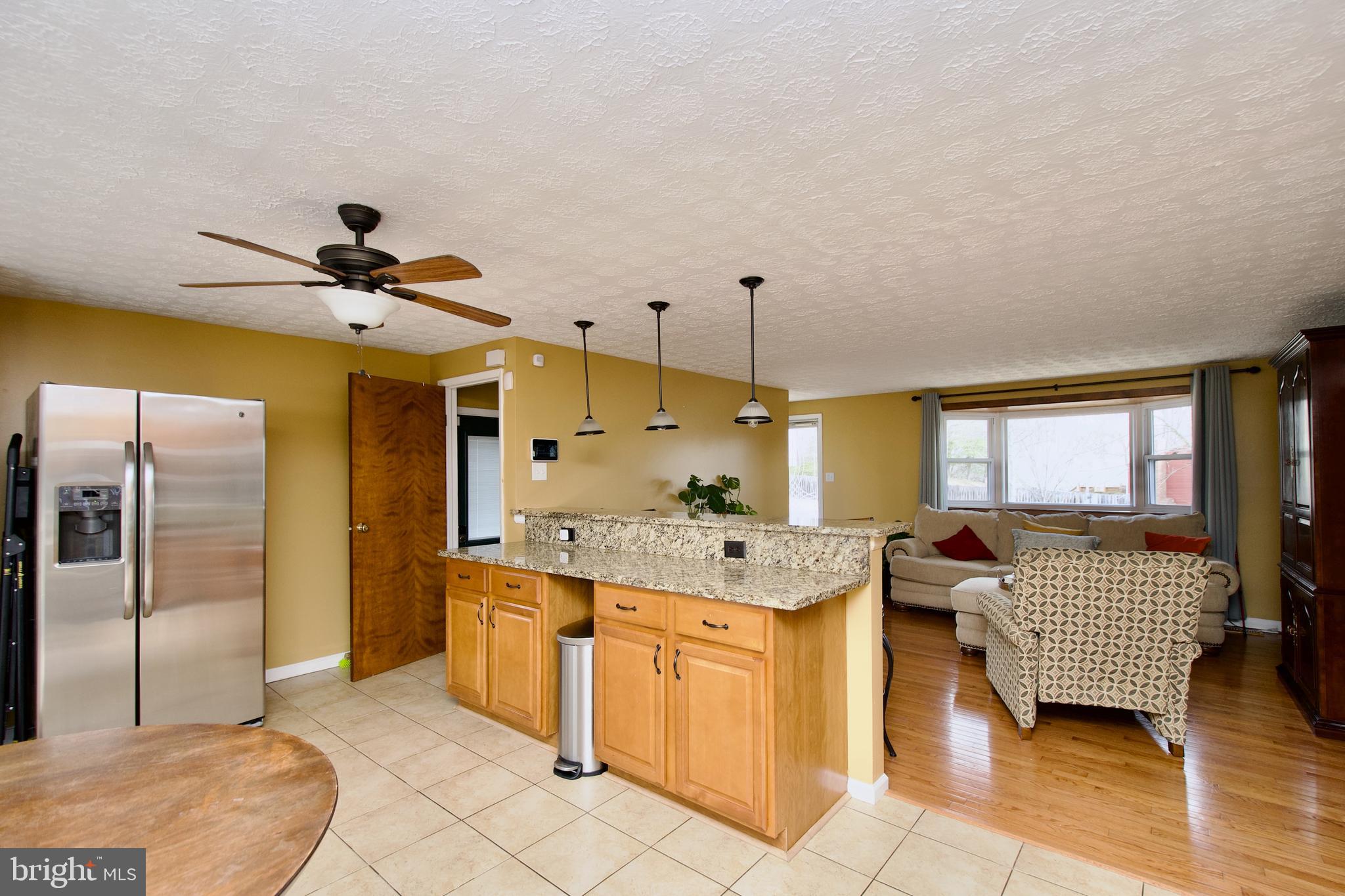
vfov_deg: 77.3
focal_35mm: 15
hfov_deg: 100.4
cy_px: 448
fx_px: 560
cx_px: 672
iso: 320
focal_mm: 10
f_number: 7.1
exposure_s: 1/50
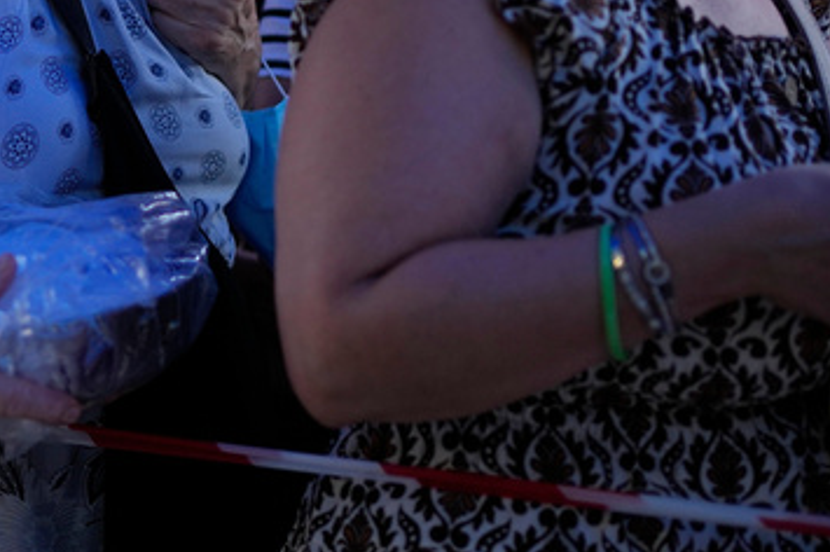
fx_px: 2326
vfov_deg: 13.3
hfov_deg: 19.5
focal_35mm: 101
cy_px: -9
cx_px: -44
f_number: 1.8
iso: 320
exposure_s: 1/400
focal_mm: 35
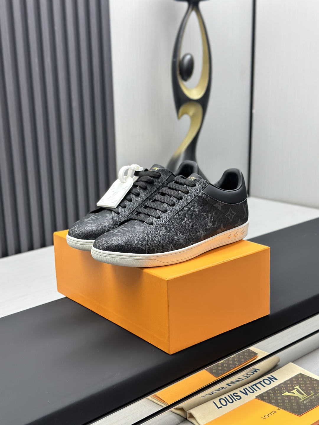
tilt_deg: -14.6
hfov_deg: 30.3
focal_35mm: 48
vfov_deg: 39.7
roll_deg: +0.8
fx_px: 590
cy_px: 212
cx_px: 160
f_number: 1.78
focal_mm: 6.86
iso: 200
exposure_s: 1/100
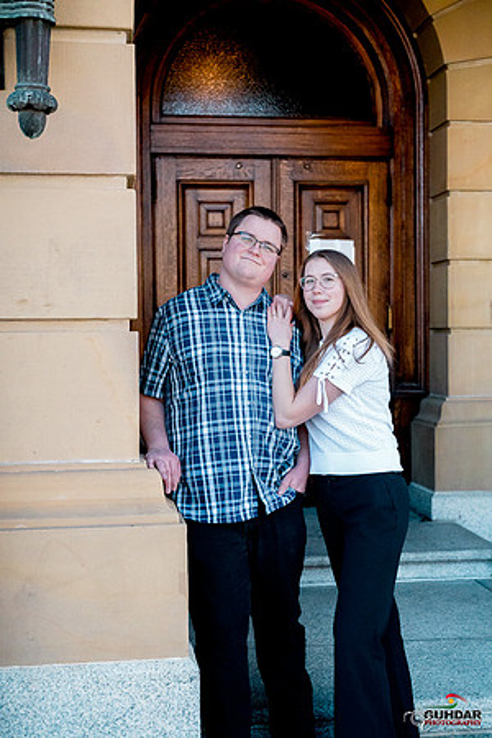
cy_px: 369
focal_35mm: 50
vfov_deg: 39.6
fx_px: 1025
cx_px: 246
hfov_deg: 27.0
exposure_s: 1/8000
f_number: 3.5
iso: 6400
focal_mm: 50
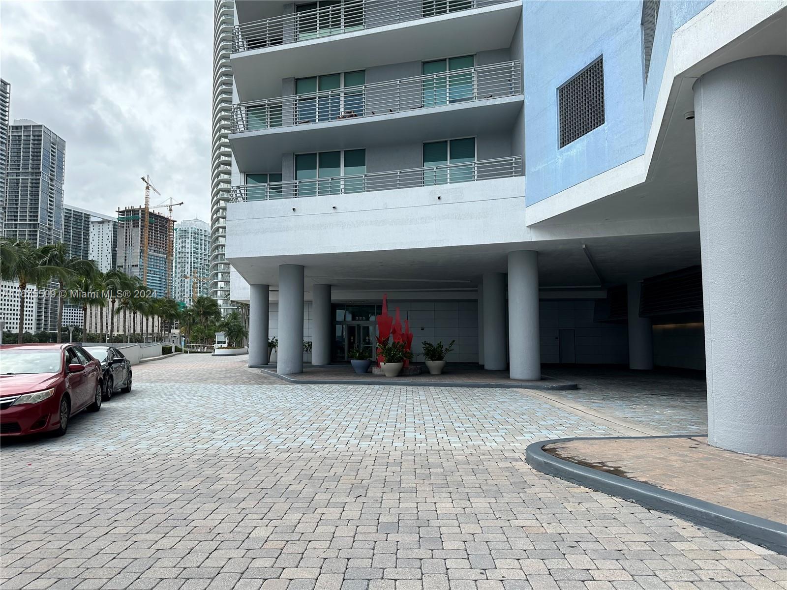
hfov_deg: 71.6
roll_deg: -2.0
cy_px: 295
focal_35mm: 24
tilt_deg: +5.1
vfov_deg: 56.8
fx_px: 546
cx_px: 394
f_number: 1.78
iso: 80
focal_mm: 6.86
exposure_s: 1/2525
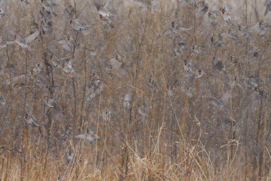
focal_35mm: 653
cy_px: 44
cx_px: 38
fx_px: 4917
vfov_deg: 2.1
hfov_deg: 3.2
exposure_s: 1/640
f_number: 6.3
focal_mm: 318
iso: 800
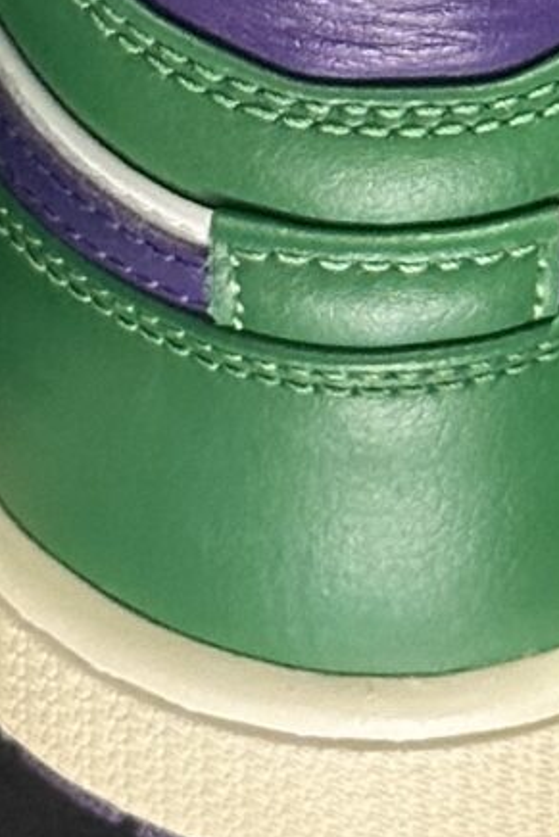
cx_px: -217
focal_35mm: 293
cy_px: -753
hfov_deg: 4.7
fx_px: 6819
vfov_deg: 6.8
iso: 400
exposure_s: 1/33
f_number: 1.78
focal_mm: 6.86
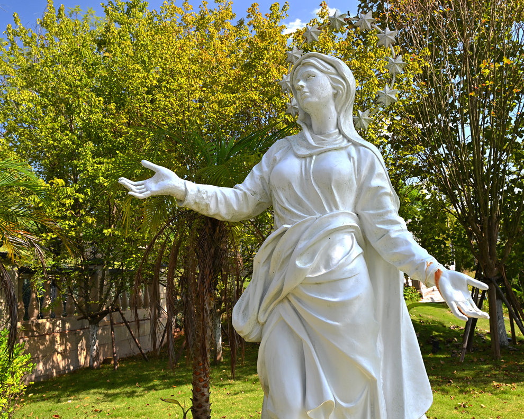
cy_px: 210
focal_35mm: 33
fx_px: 512
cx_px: 284
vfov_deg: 44.5
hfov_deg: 54.2
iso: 200
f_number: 9
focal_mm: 29
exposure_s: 1/160
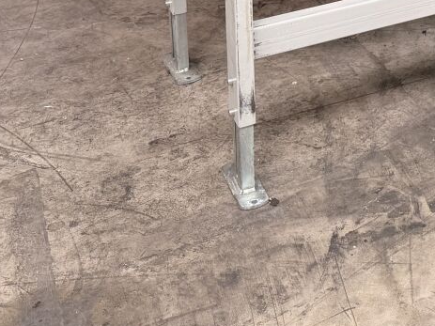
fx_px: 1043
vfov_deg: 15.8
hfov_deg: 21.5
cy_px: -210
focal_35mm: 83
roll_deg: -1.3
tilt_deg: -16.2
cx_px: 548
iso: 100
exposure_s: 1/100
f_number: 1.78
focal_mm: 6.76
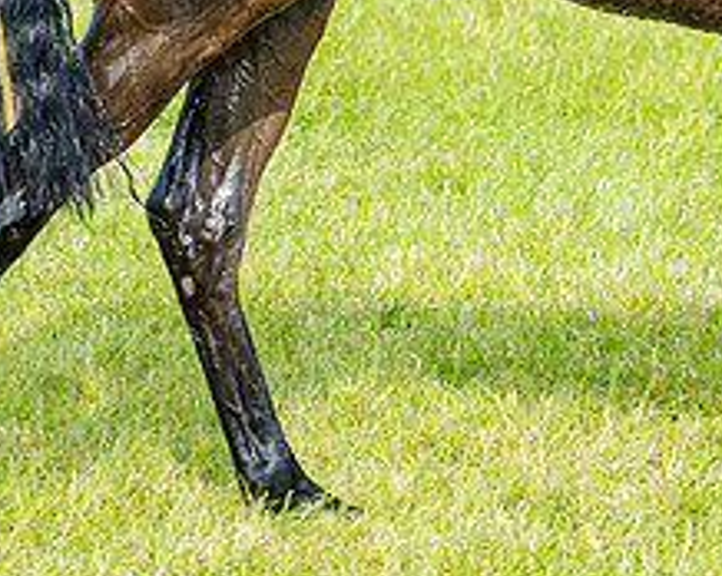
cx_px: 956
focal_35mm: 303
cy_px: -139
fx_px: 6469
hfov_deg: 6.3
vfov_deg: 5.1
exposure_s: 1/160
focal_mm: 90
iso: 50
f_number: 4
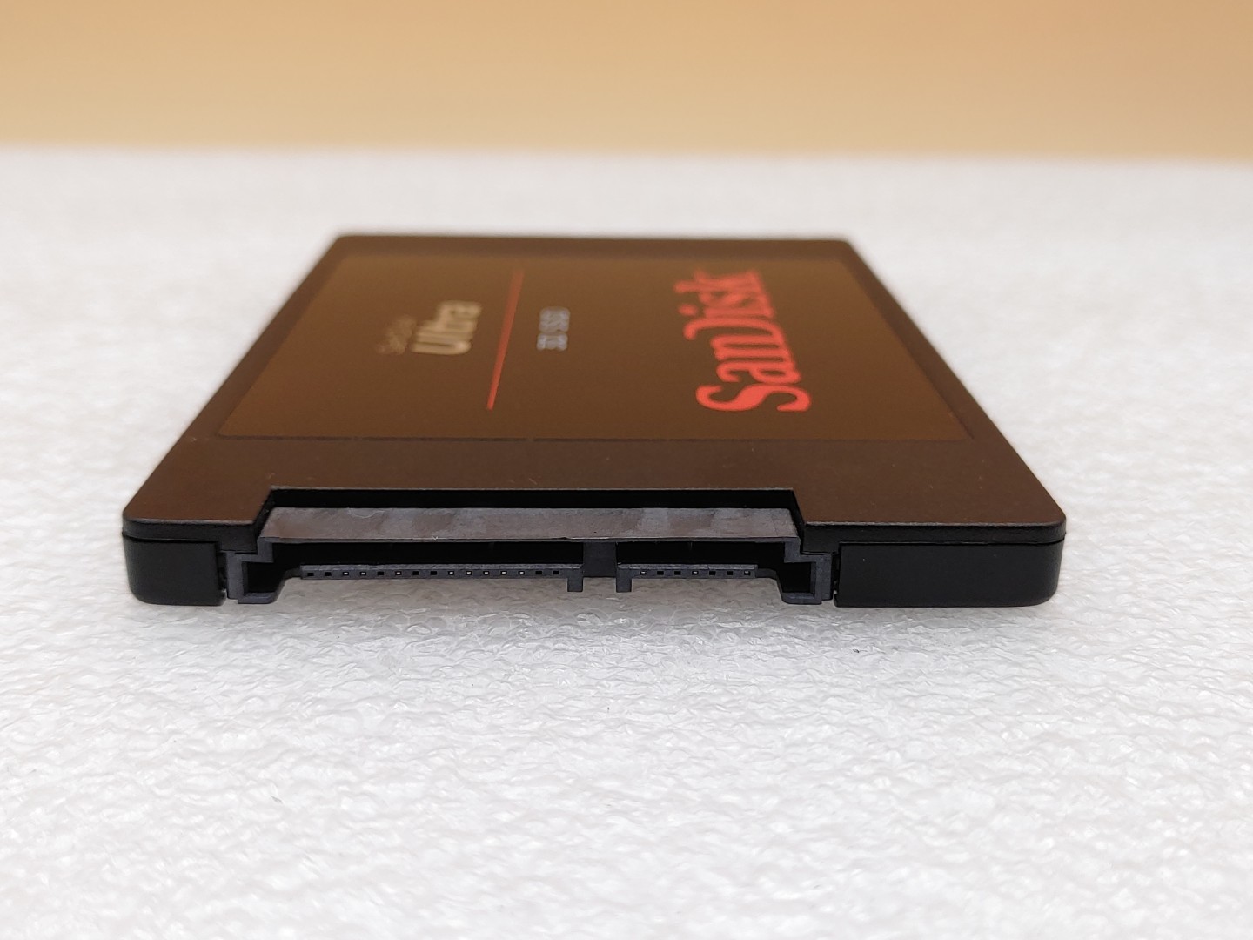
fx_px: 1303
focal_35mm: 36
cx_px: 626
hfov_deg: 51.4
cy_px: 470
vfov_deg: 39.7
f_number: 1.8
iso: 50
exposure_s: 1/120
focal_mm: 4.36
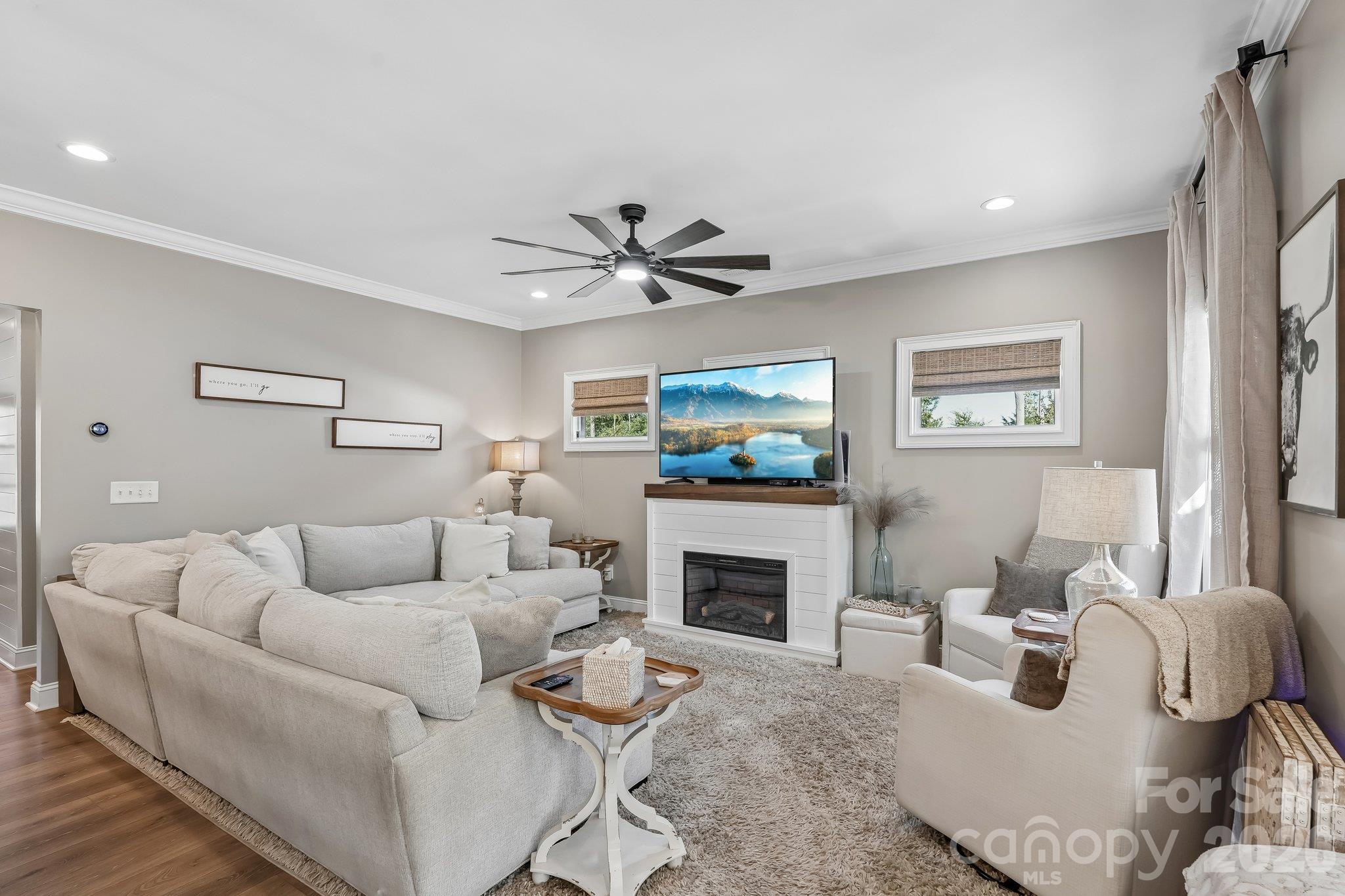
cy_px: 448
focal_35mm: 17
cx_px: 672
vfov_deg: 70.4
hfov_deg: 93.3
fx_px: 635
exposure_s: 1/10
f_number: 8
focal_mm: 17
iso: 400
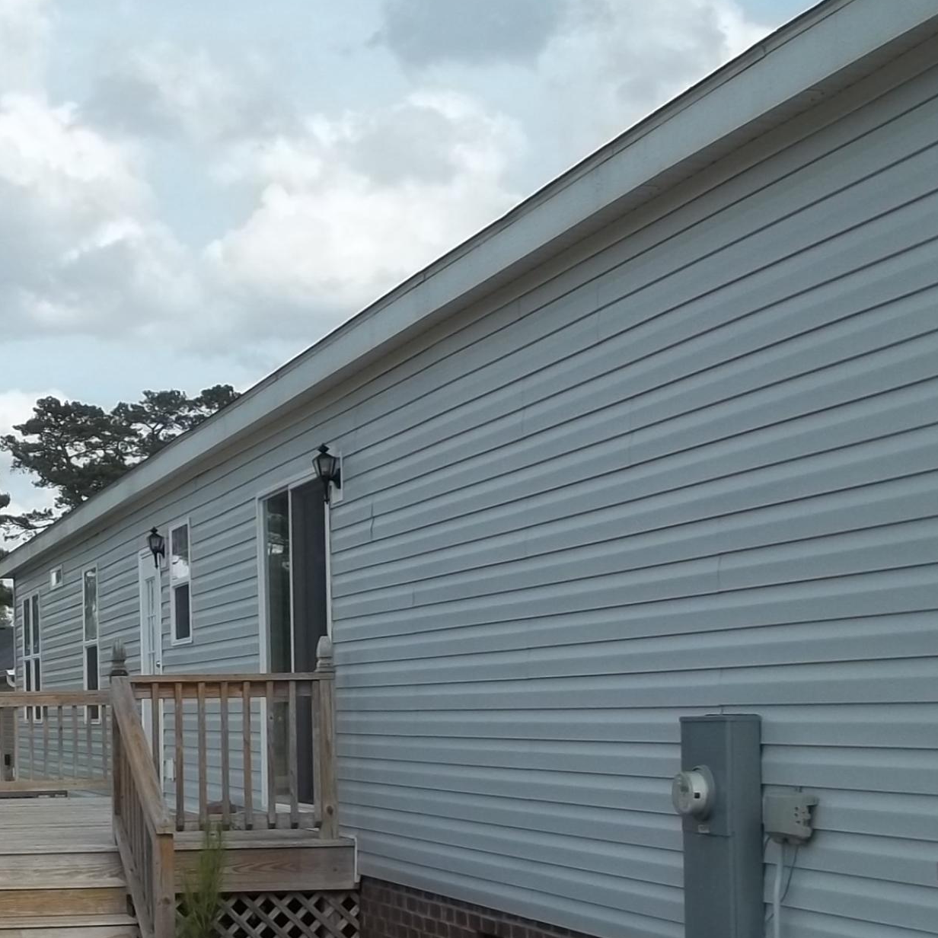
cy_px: 677
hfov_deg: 23.3
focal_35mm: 71
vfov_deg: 24.1
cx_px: 7
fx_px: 2177
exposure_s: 1/160
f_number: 8
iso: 64
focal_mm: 5.9
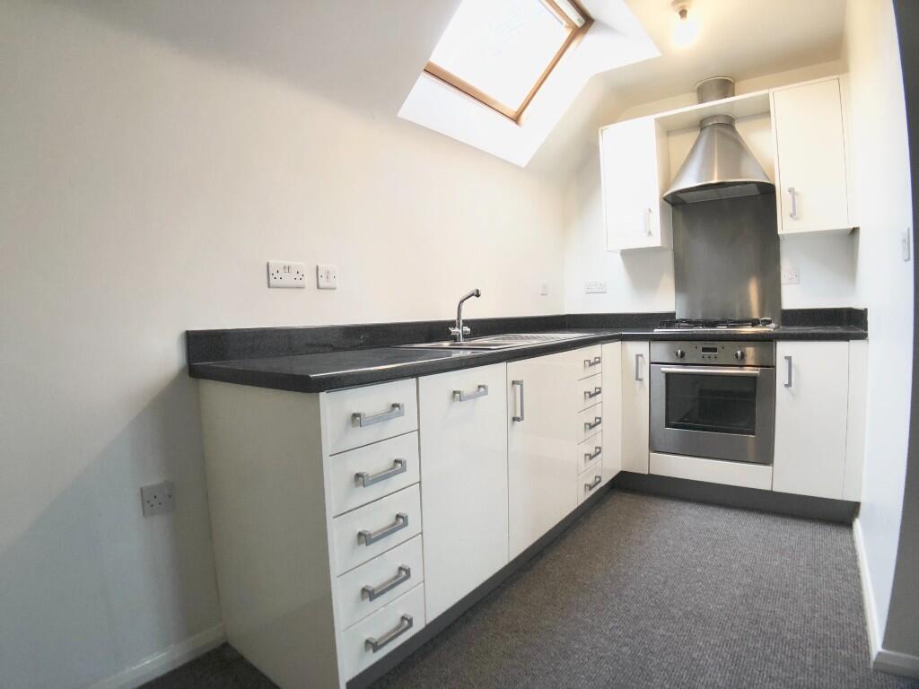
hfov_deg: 63.4
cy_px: 344
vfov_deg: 49.7
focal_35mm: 28
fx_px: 743
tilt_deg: -2.2
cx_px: 460
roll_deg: +2.8
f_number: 1.8
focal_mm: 4
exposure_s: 1/24
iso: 32
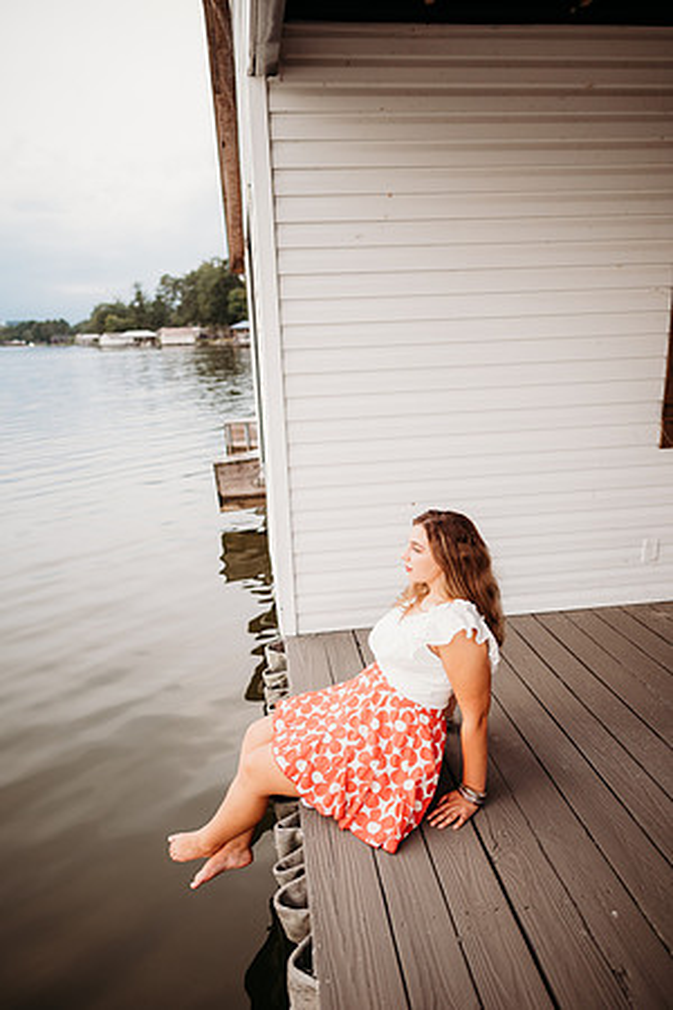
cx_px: 336
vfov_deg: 73.7
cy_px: 505
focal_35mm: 24
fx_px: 673
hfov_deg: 53.1
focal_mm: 24
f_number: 2.2
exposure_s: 1/400
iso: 200
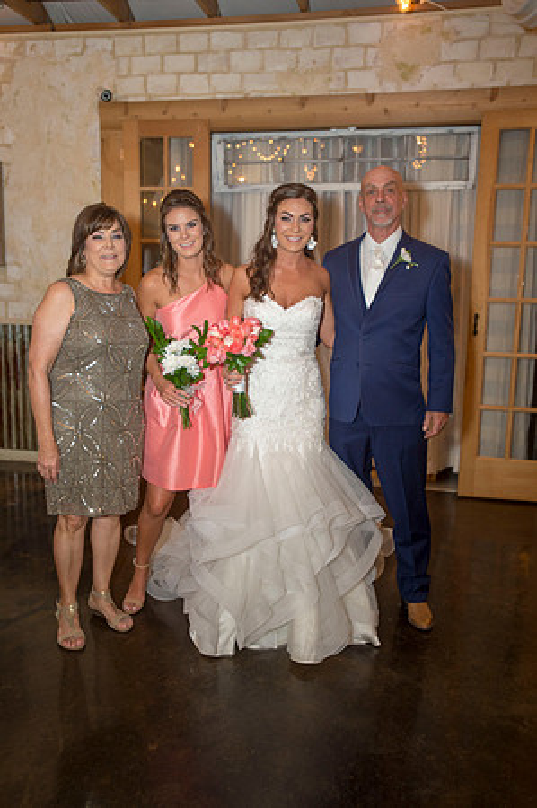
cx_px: 268
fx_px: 718
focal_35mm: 32
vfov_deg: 58.8
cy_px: 404
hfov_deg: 41.0
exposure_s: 1/80
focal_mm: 32
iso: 640
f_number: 2.8
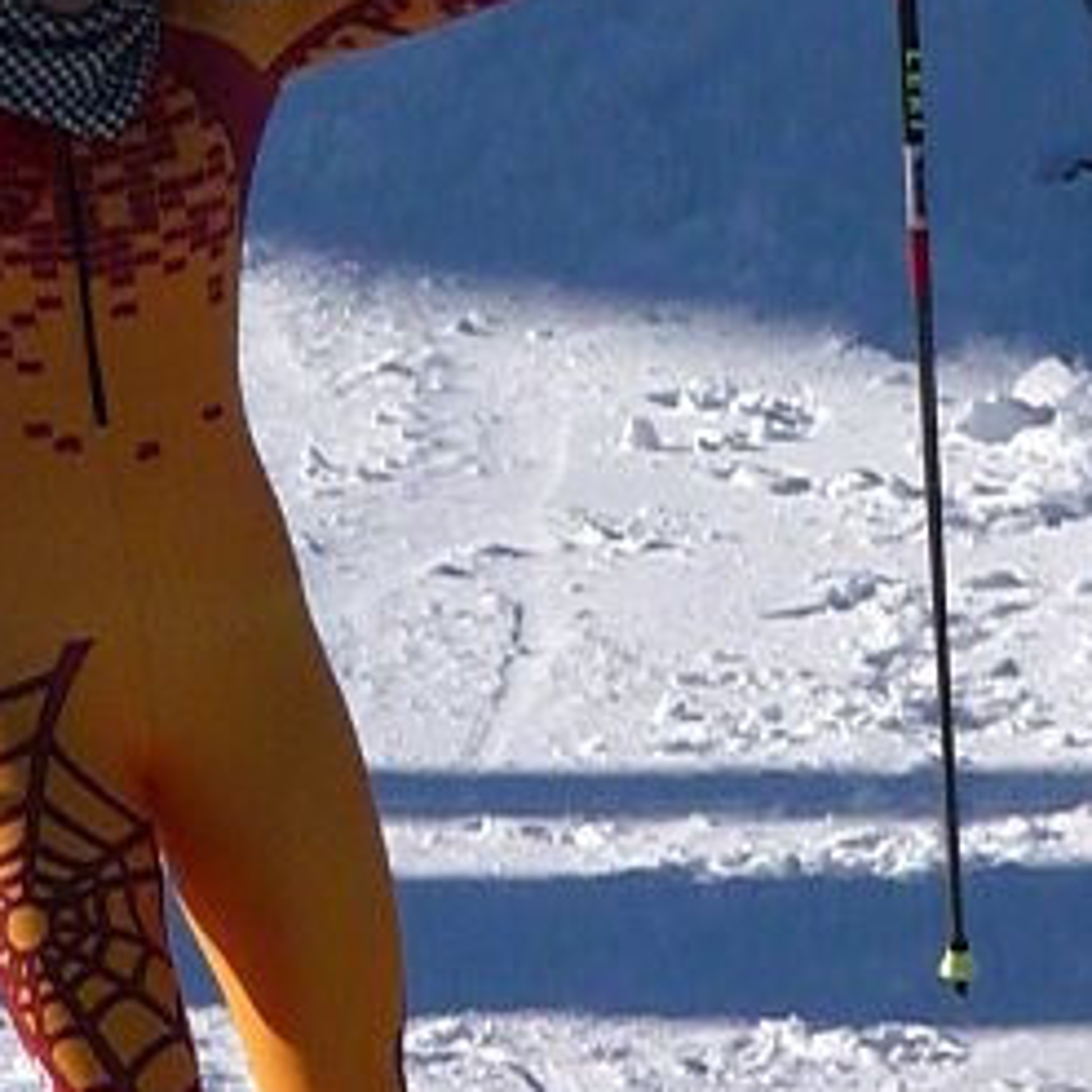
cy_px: 455
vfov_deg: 2.4
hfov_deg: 2.4
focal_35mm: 732
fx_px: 26125
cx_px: 477
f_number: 11
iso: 500
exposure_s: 1/1300
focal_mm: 44
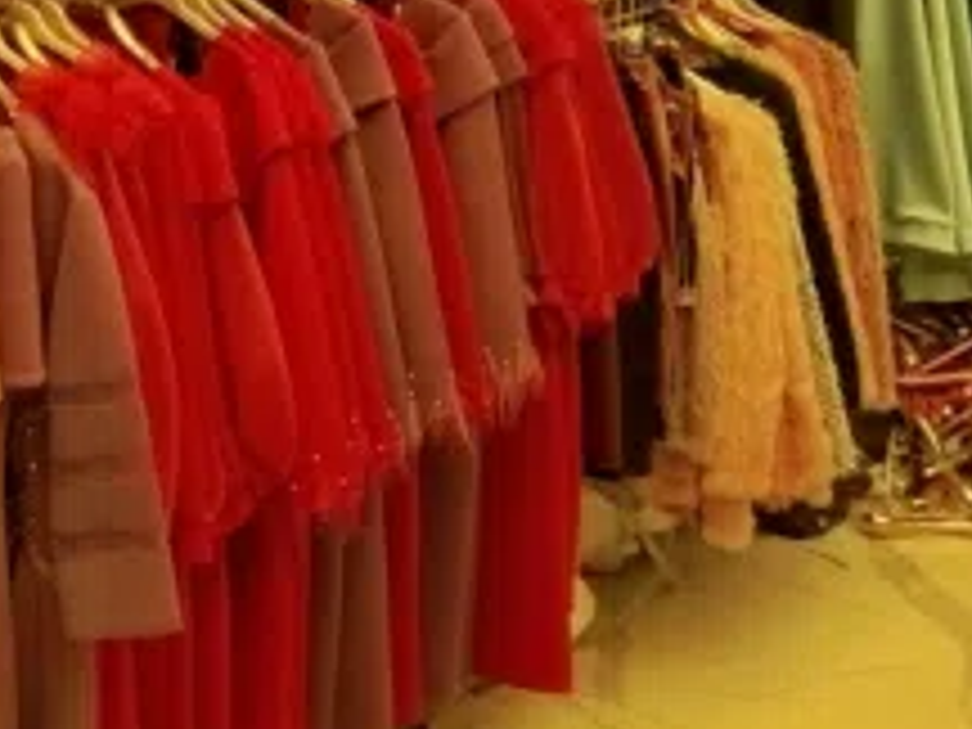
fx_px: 1994
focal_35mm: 71
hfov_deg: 24.9
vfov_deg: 19.2
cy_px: -212
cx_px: -176
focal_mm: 5.31
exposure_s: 1/50
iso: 100
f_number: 1.7
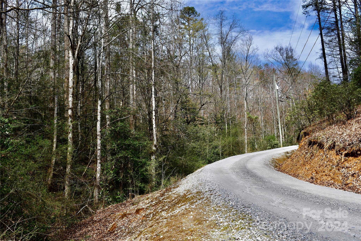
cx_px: 180
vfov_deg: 31.2
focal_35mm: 43
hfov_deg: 45.4
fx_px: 431
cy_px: 120
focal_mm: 29
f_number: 8
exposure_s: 1/250
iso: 100
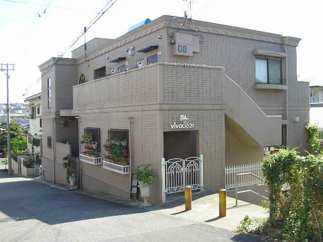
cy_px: 121
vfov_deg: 37.7
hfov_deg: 49.0
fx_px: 355
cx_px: 162
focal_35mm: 38
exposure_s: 1/140
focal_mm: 5.8
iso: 50
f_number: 4.1
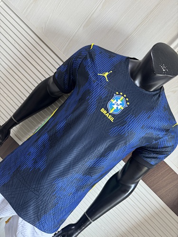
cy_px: 118
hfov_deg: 56.8
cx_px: 89
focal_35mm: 24
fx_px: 165
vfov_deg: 71.6
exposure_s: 1/95
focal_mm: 6.76
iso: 200
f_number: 1.78
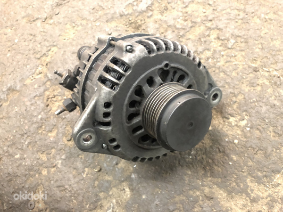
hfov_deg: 63.4
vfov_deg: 49.7
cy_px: 106
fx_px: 229
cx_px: 142
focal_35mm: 28
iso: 250
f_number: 1.8
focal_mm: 4
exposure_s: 1/4
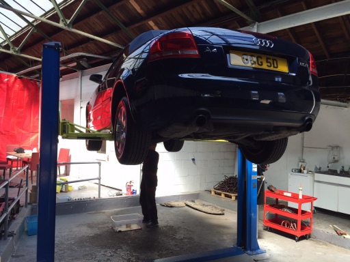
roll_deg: -2.5
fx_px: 293
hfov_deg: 61.7
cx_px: 175
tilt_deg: +0.4
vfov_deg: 48.2
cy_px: 131
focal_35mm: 29
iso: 32
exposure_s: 1/202
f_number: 2.2
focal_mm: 4.15
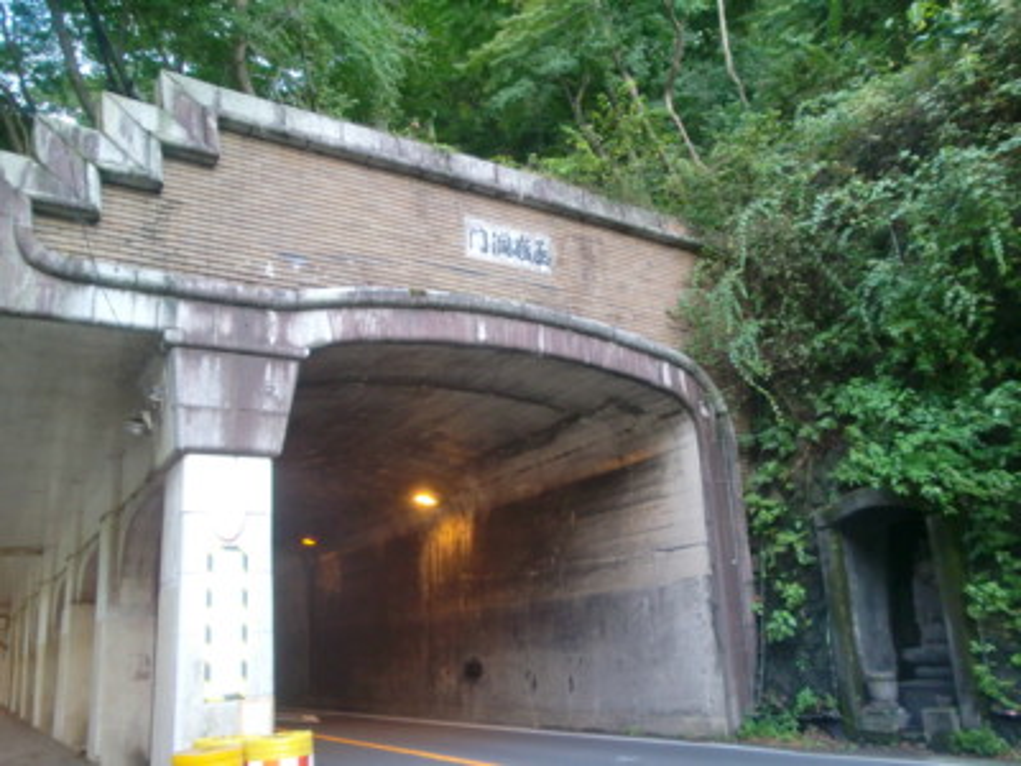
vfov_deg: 49.7
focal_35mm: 28
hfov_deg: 63.4
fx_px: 826
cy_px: 383
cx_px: 510
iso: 200
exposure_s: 1/100
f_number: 2.6
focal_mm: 4.65
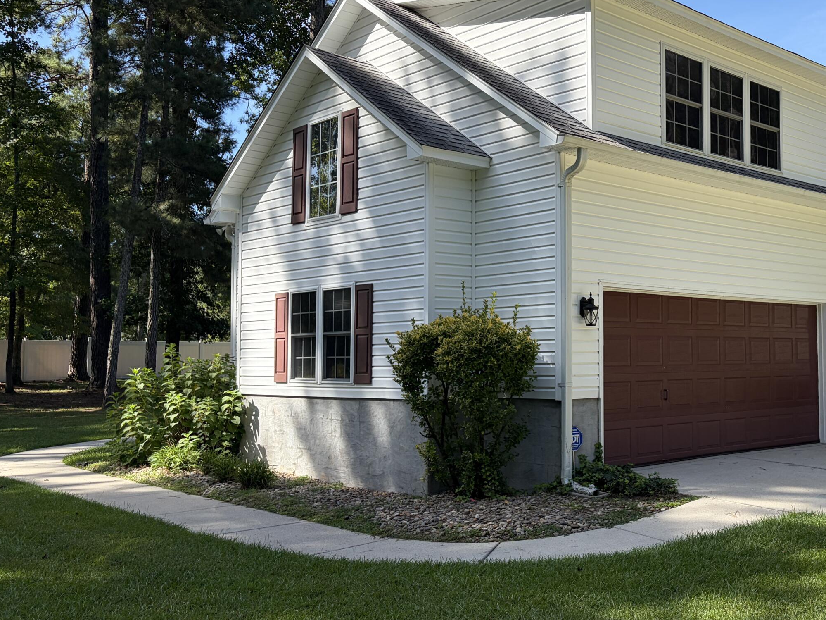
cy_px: 282
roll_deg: +0.9
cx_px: 616
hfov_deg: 46.2
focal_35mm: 39
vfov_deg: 36.8
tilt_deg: +4.4
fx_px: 931
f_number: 1.6
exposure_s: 1/1953
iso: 64
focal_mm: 5.96
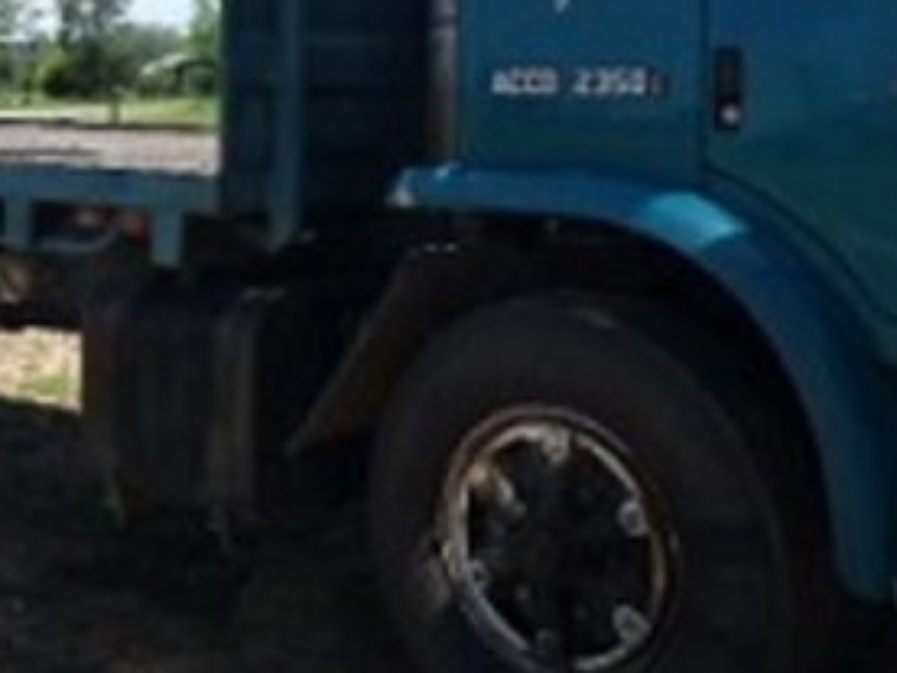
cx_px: 265
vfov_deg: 24.9
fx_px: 1503
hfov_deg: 32.8
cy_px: 143
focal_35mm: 58
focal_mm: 3.58
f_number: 2.8
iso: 160
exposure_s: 1/2000
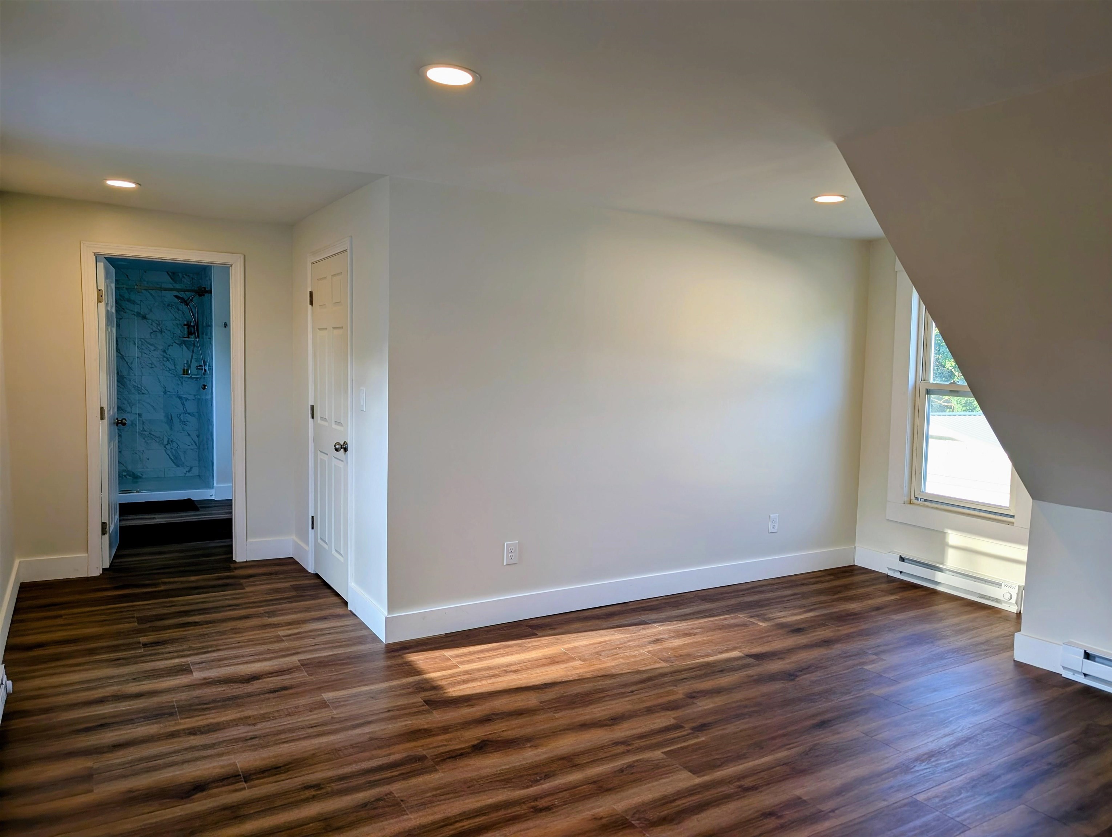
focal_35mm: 24
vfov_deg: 56.9
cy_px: 418
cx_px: 556
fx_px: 772
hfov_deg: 71.5
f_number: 1.68
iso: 26
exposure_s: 1/60
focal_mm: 6.9
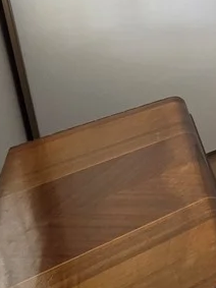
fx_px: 391
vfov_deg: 32.4
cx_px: 502
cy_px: -68
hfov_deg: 15.9
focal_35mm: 47
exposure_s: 1/120
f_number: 2.2
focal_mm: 2.2
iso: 200
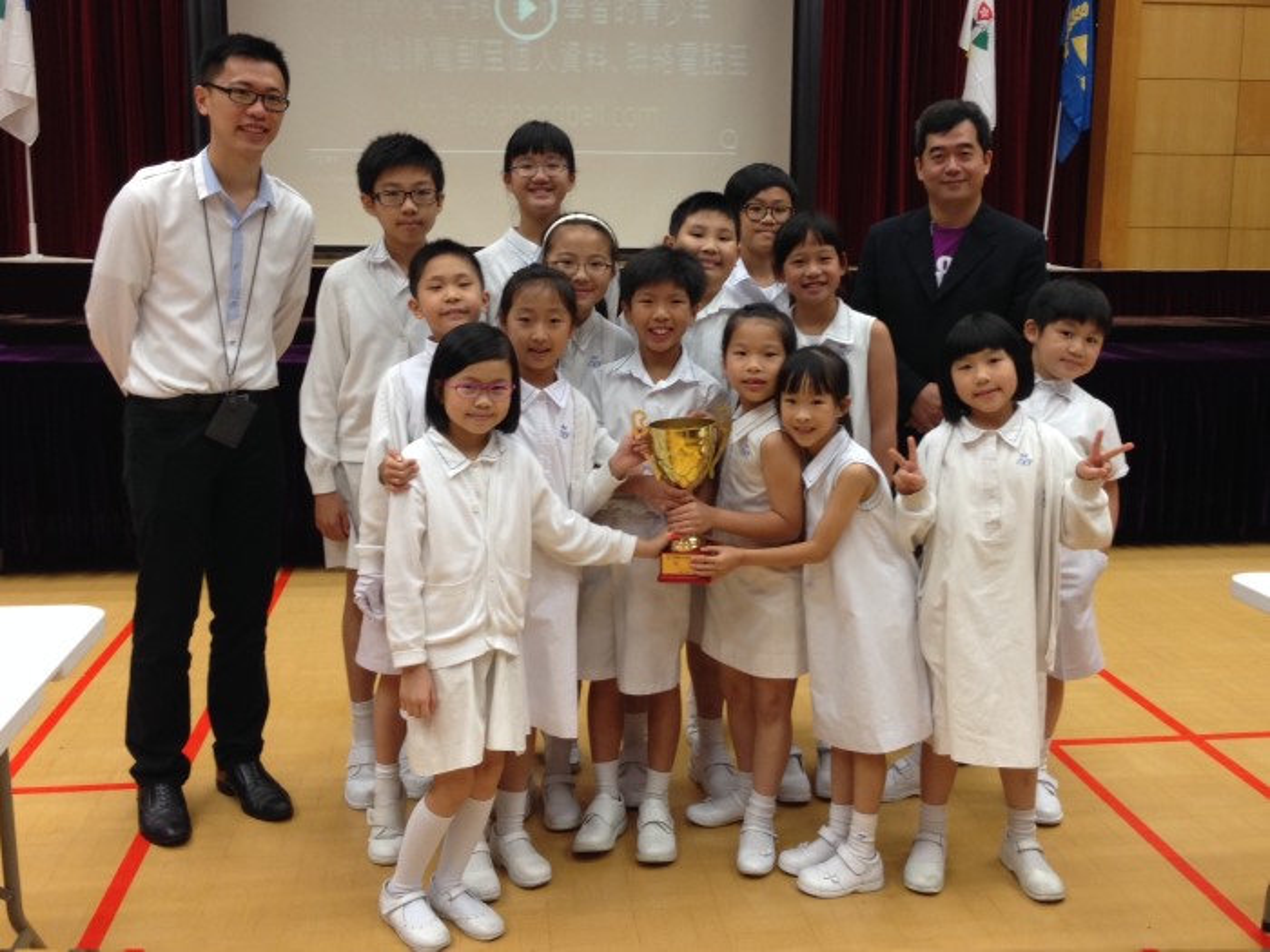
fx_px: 1211
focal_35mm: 33
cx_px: 635
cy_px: 476
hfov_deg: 55.4
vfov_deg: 42.9
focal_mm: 4.12
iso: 100
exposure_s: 1/20
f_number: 2.4
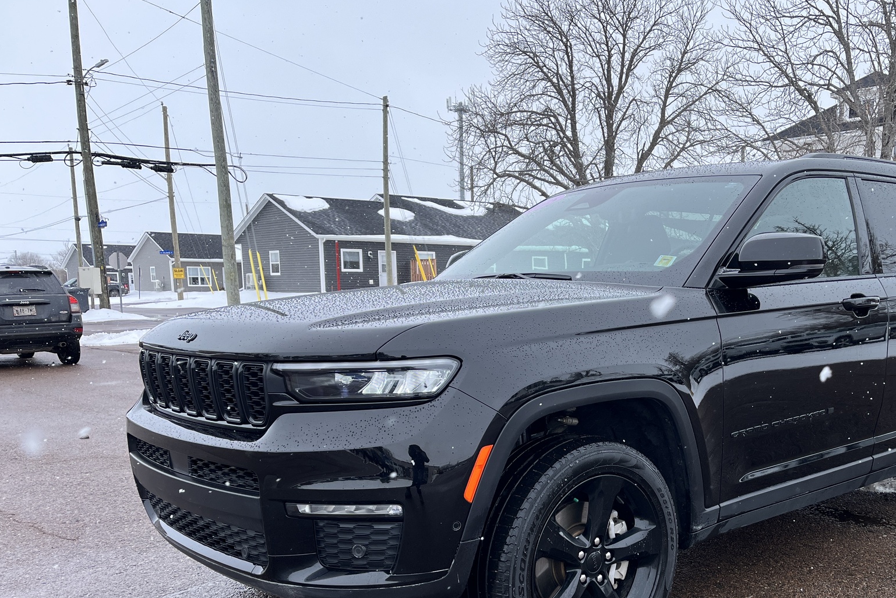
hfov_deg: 52.2
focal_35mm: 36
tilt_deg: -9.5
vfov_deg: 36.3
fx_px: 896
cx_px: 591
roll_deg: +0.7
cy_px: 427
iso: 50
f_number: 1.6
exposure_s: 1/1517
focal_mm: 5.1
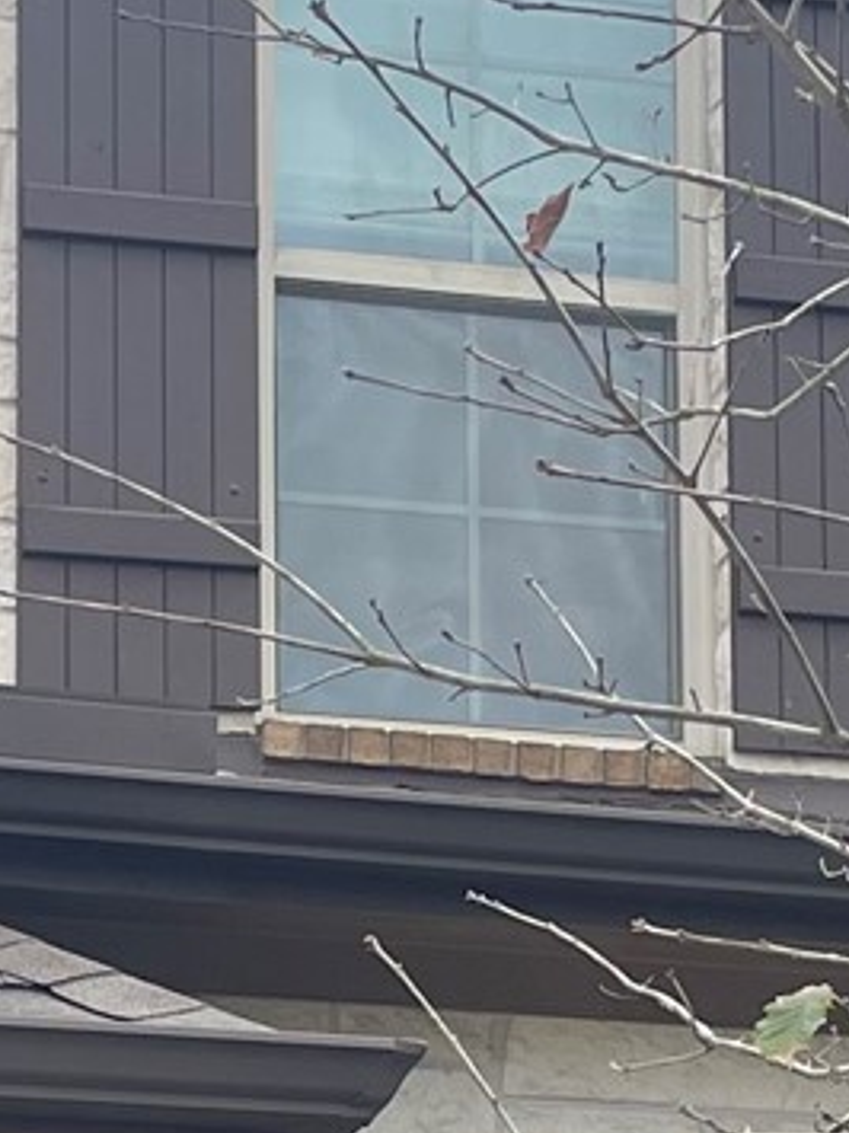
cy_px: 1347
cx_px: 150
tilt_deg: +10.7
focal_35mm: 150
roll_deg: -0.9
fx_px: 4908
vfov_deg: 12.9
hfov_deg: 9.9
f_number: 1.6
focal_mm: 4.2
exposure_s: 1/678
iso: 32
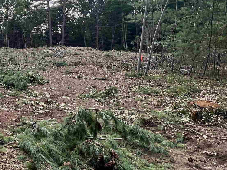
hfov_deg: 41.1
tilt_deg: +0.1
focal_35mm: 36
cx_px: -23
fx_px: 236
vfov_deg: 38.7
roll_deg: +0.6
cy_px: 44
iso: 32
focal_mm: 1.57
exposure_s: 1/197
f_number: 1.8
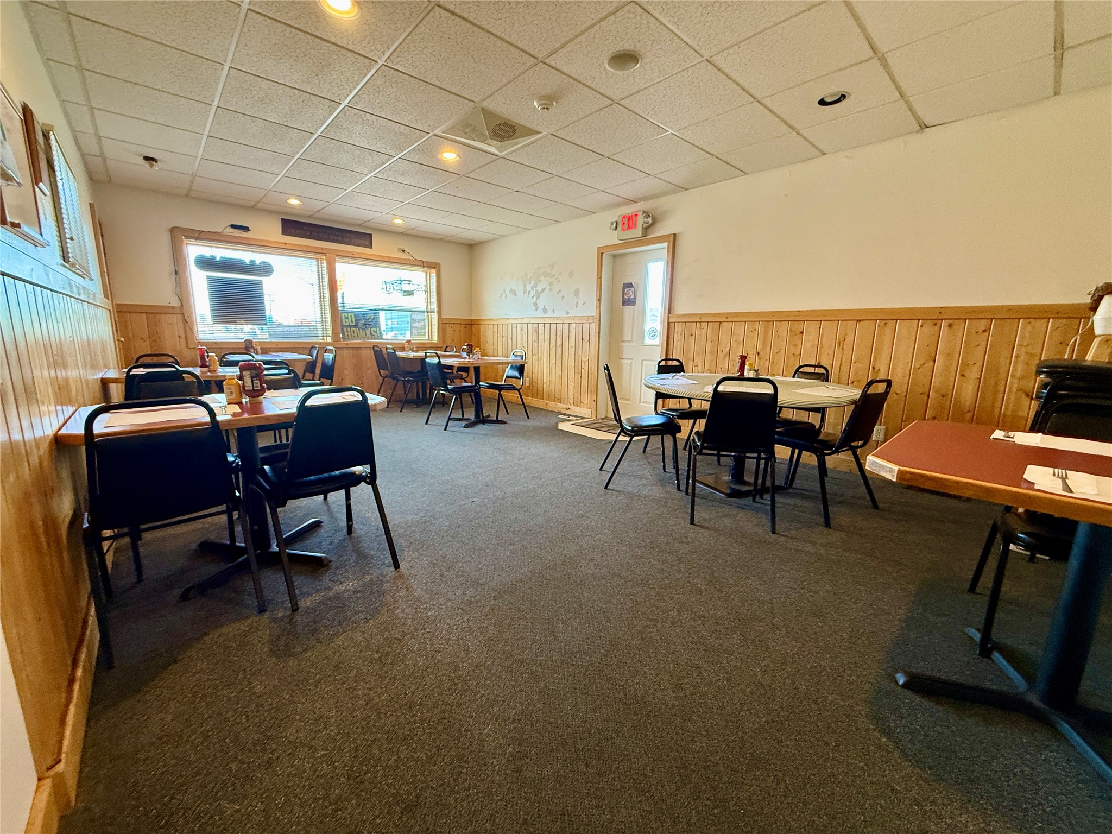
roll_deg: -0.8
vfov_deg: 85.7
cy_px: 417
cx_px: 556
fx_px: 450
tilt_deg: -9.8
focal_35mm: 14
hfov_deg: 102.1
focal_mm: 2.22
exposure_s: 1/60
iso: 250
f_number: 2.2
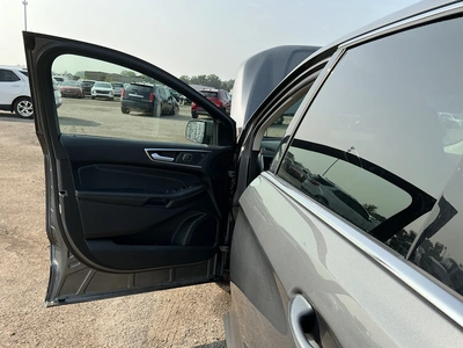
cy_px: 174
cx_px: 232
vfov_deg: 49.7
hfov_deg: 63.4
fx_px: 375
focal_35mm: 28
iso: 25
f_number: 1.8
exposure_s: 1/1121
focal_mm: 3
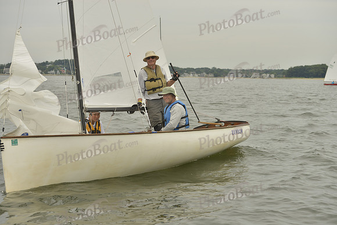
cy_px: 112
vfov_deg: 19.5
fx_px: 655
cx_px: 168
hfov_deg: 28.8
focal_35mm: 70
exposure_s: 1/2500
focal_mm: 70
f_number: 5.6
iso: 400
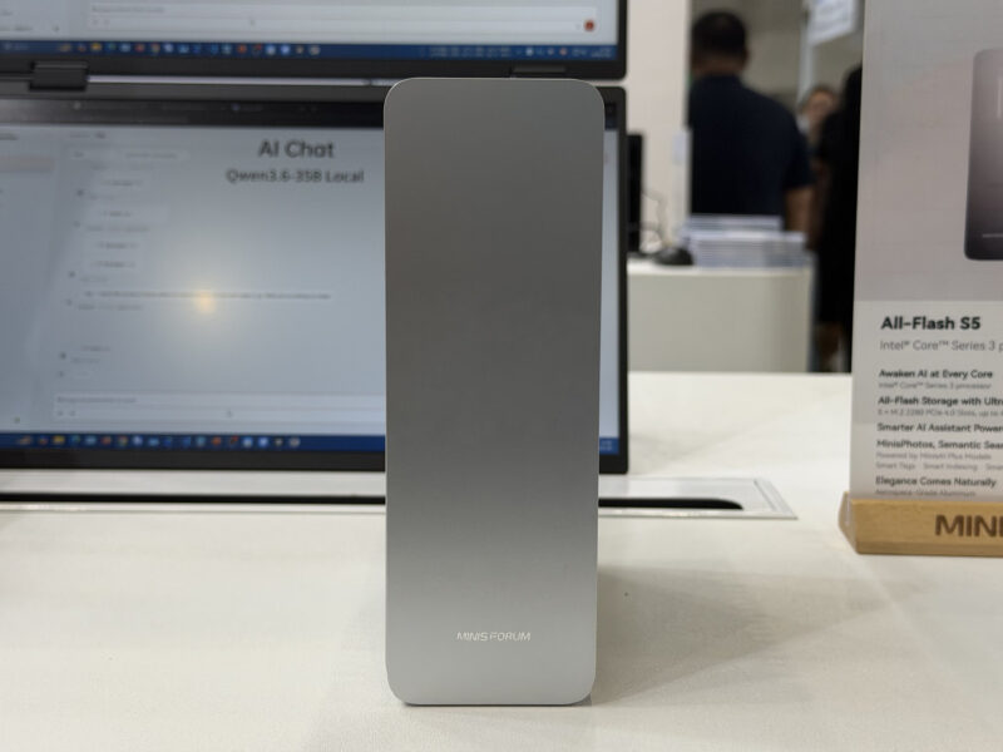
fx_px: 1391
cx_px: 502
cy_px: 376
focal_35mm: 48
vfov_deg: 30.3
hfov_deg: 39.7
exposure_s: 1/184
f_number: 1.78
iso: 50
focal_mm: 6.76
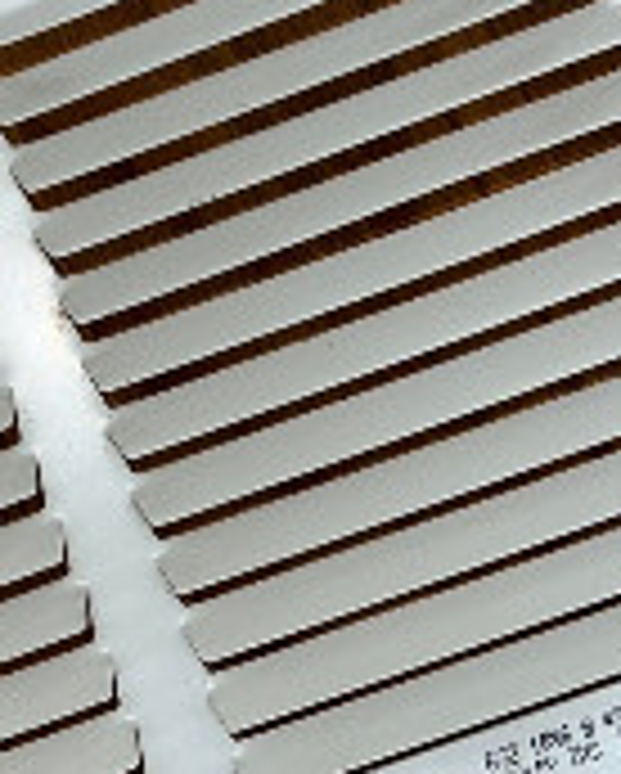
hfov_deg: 22.4
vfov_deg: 28.3
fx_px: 1537
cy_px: 362
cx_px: 74
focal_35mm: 67
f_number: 2.2
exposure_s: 1/123
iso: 32
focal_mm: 4.2
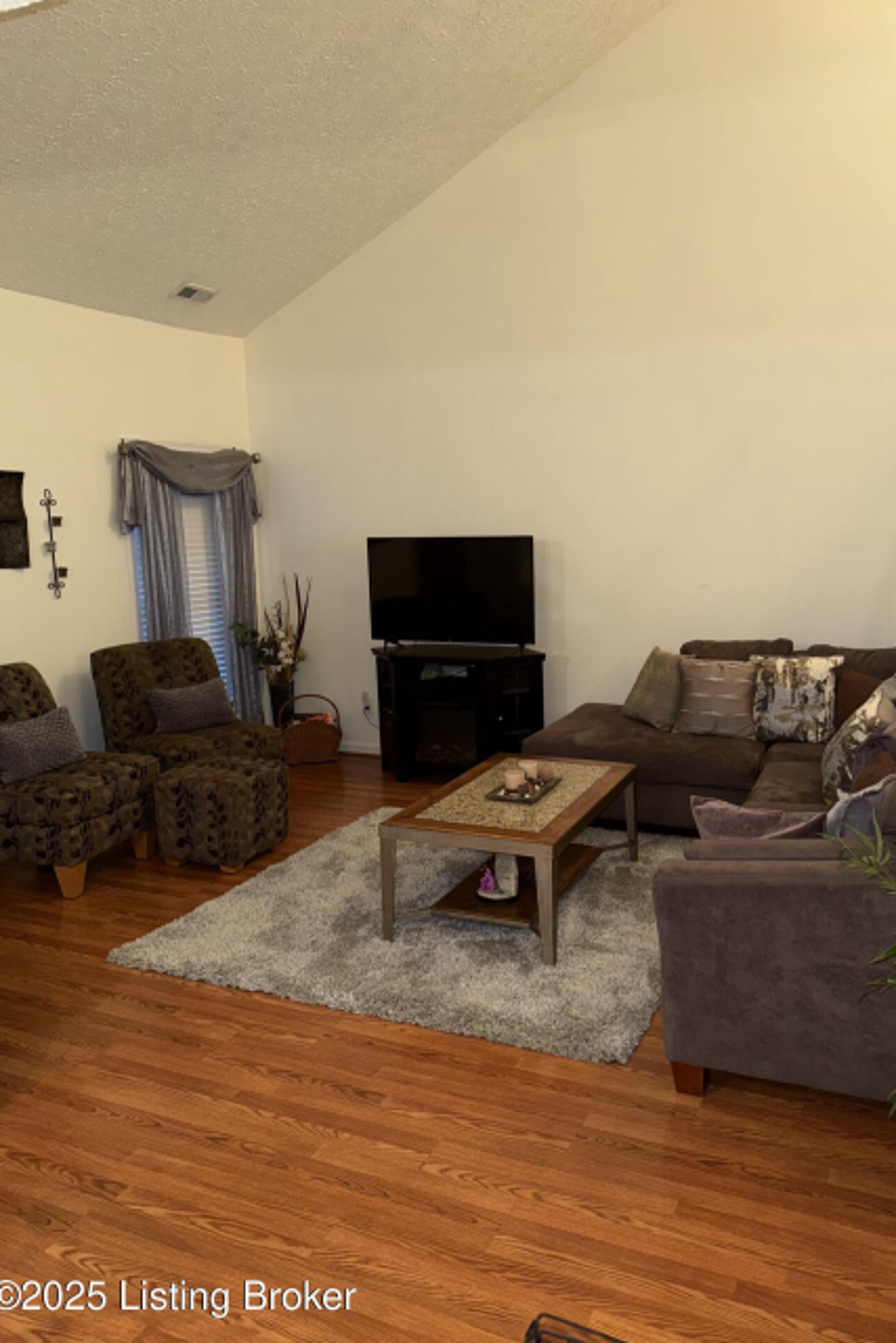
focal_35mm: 26
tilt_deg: -8.6
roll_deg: +2.2
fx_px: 970
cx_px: 512
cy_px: 660
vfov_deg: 69.4
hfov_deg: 49.4
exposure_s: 1/14
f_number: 1.78
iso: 125
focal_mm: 6.76
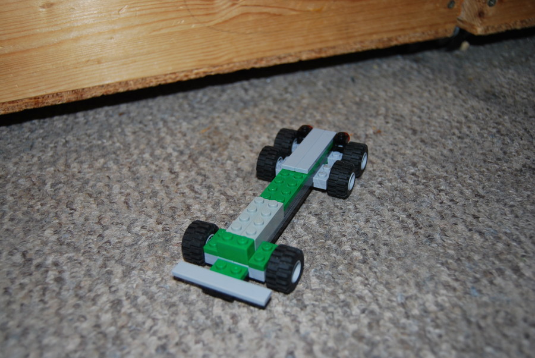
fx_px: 513
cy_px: 179
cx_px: 268
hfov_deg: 55.1
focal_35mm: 34
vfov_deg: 38.4
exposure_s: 1/60
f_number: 3.8
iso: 200
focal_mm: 23
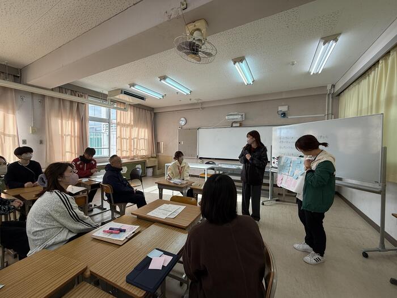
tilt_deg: -1.3
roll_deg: -0.8
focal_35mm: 14
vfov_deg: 85.7
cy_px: 149
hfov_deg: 102.1
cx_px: 198
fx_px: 161
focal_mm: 2.22
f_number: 2.2
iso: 64
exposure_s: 1/158
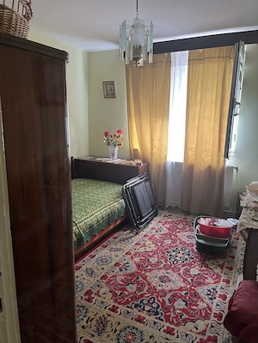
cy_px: 172
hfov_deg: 53.1
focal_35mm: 26
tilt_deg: -10.6
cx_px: 129
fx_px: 258
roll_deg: -0.6
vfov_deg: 67.3
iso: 250
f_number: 1.6
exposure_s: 1/60
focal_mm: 5.1
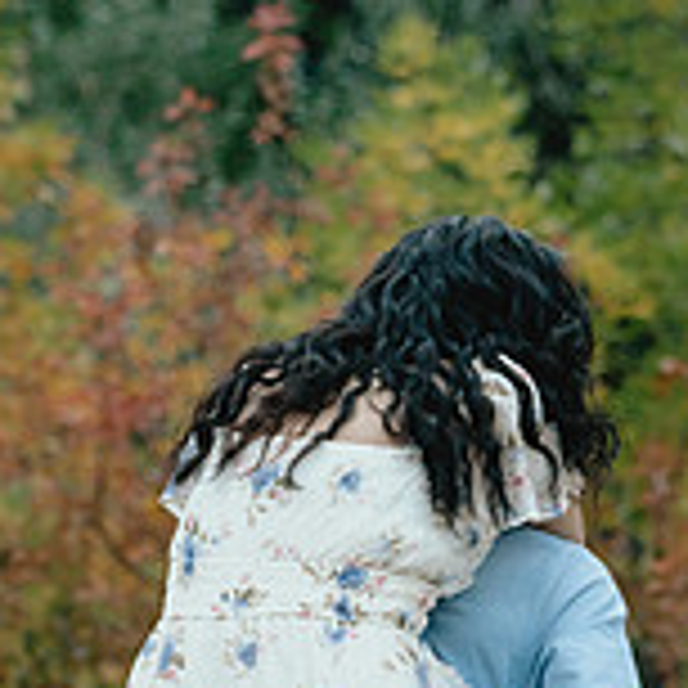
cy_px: 904
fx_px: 3935
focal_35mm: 175
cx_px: 454
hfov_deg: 10.0
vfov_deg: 9.8
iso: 1600
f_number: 3.5
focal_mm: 70
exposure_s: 1/200
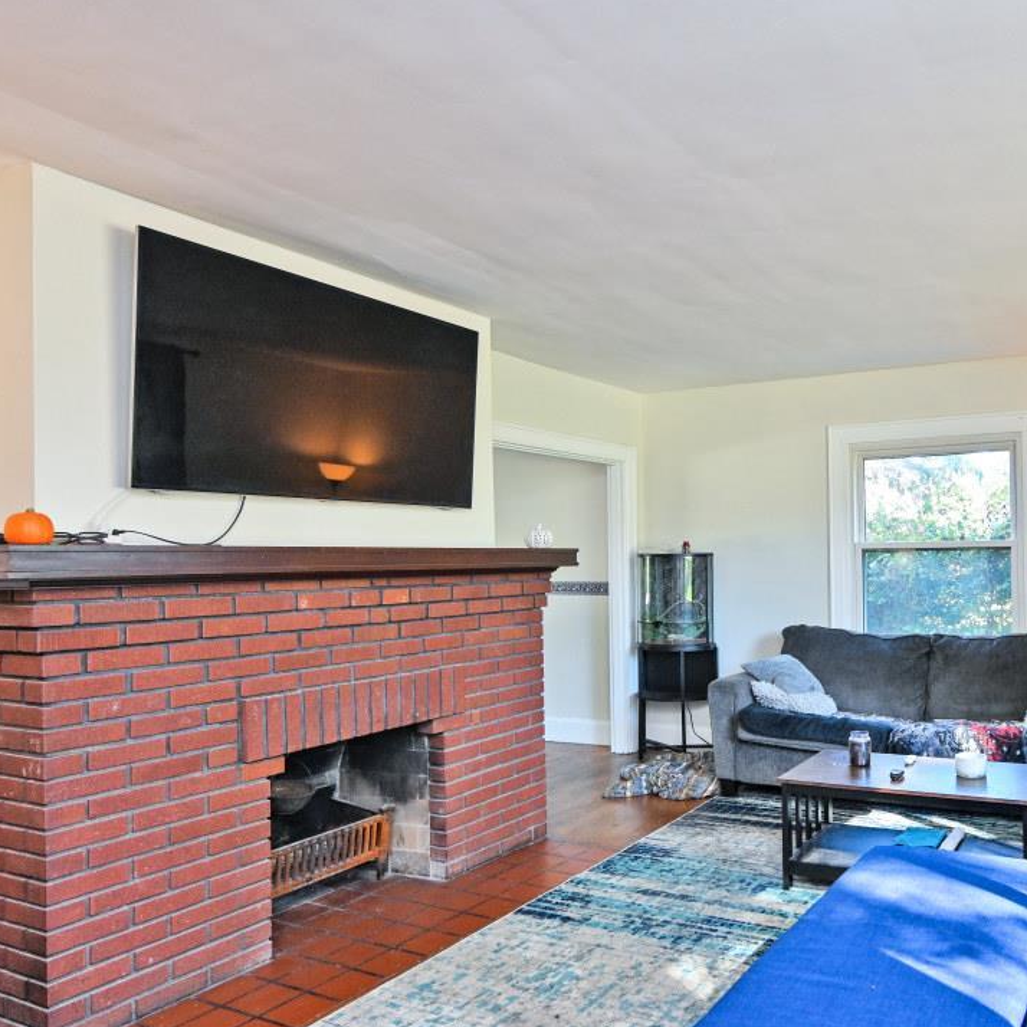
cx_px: 795
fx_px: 839
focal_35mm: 25
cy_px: 552
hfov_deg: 58.9
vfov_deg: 62.8
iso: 280
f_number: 4
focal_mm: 14
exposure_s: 1/60
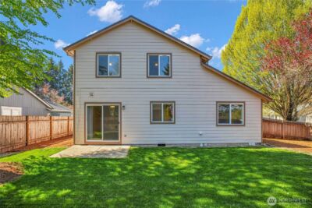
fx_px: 139
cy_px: 104
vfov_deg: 73.8
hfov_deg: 96.7
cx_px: 156
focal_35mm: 16
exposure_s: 1/320
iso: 250
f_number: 7.1
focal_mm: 16
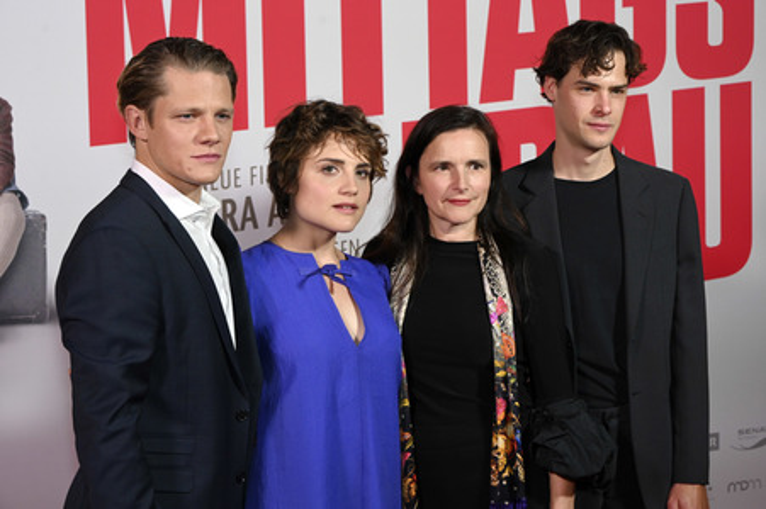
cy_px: 254
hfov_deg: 36.9
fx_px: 1148
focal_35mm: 54
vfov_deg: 25.0
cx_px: 383
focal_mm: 54
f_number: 7.1
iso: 2000
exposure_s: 1/200
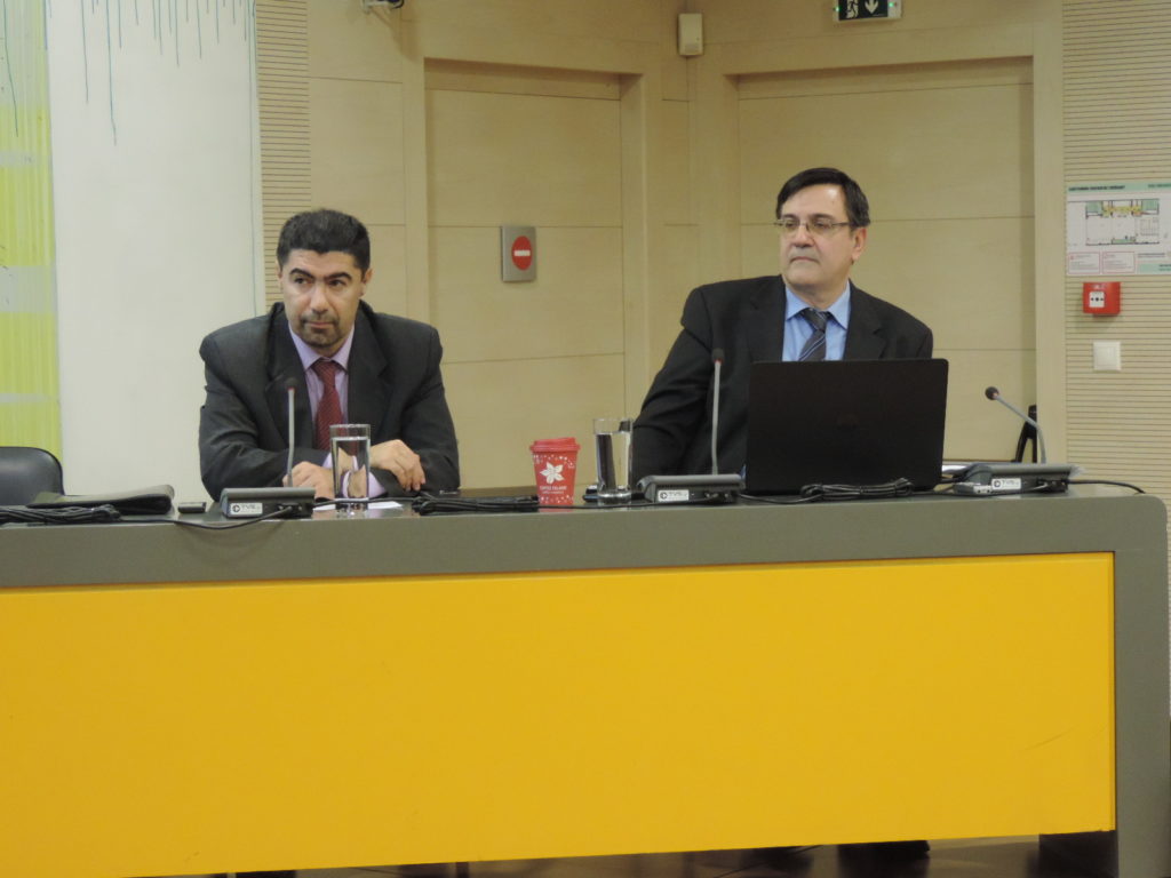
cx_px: 586
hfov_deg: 21.8
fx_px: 3045
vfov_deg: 16.4
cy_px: 439
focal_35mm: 90
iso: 800
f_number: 4.1
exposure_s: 1/25
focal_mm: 16
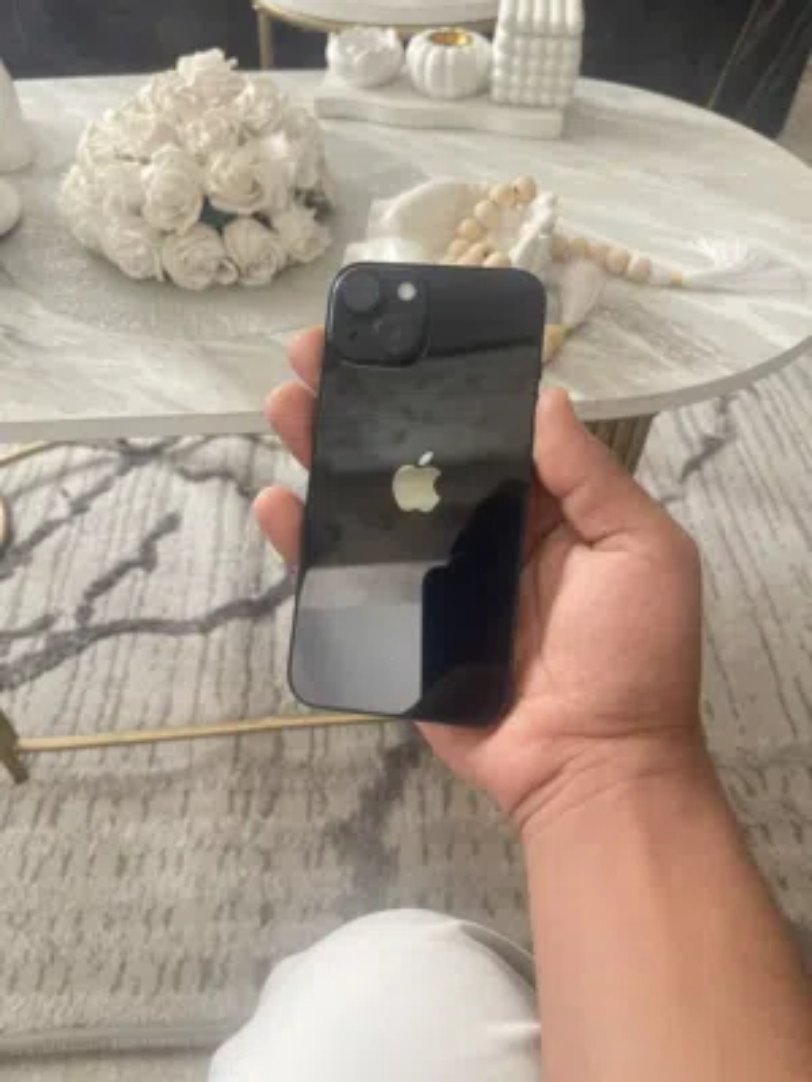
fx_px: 782
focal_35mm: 25
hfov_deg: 54.9
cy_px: 541
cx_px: 406
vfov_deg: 69.4
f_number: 1.6
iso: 640
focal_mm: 5.1
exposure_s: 1/40
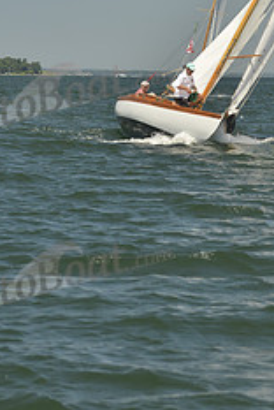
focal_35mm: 194
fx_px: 2208
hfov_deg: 7.1
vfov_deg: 10.5
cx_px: 264
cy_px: -16
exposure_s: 1/800
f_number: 5.6
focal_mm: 78
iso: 280
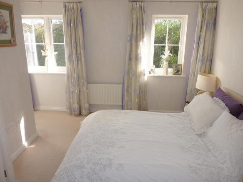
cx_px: 122
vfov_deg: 54.9
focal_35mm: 25
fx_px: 175
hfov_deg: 69.4
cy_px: 91
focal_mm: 4.1
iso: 100
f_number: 3.5
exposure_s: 1/100
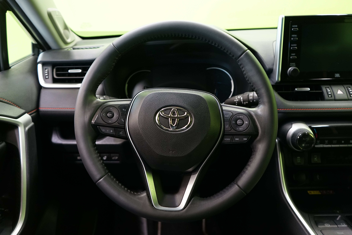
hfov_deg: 63.7
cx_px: 176
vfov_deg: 45.0
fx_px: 284
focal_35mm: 29
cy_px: 118
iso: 1250
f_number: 4
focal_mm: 29
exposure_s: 1/20
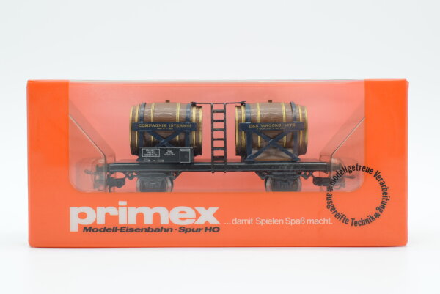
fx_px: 642
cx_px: 220
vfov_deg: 25.8
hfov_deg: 37.8
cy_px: 147
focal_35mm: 52
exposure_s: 1/100
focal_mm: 35
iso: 500
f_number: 8
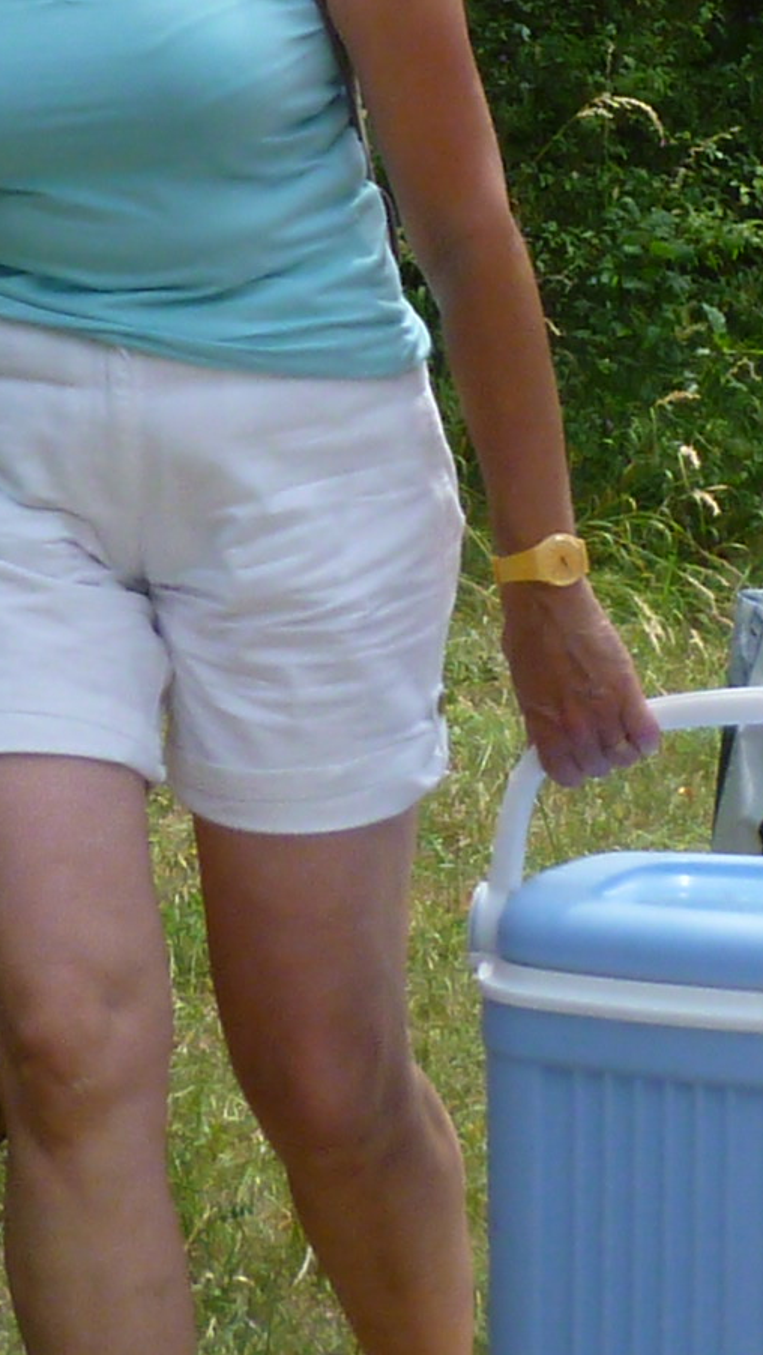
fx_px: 10996
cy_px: 131
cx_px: 377
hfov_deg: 4.0
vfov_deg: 7.0
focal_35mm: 306
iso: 100
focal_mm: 9.9
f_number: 4.2
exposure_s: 1/250
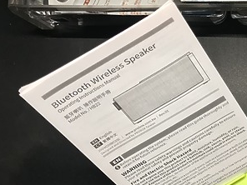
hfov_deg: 25.6
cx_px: 296
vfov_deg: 21.2
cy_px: 165
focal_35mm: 68
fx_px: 485
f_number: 1.8
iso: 40
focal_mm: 3.99
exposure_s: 1/30
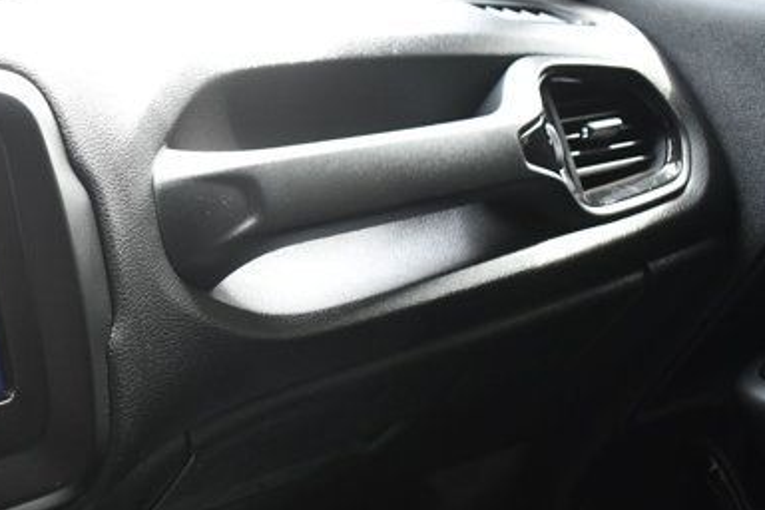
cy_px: 318
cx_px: 165
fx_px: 1062
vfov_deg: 26.9
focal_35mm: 50
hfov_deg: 38.3
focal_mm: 20
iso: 1800
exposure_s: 1/125
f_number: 3.8
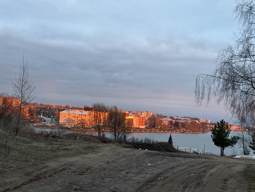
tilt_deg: +3.2
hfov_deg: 39.7
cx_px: 128
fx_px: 354
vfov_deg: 30.3
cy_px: 96
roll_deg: -3.9
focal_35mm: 48
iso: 100
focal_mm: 6.76
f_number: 1.78
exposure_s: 1/90
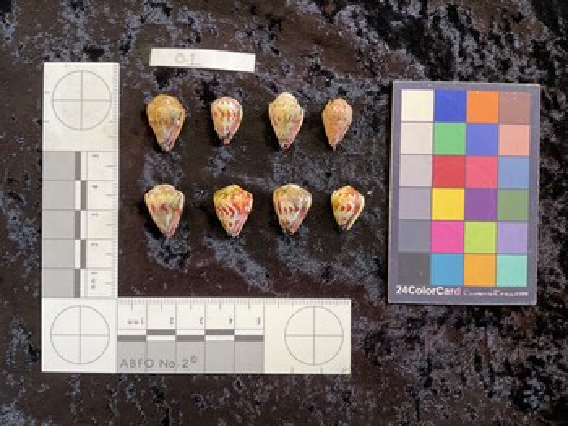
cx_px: 284
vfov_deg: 48.3
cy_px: 213
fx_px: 476
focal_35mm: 29
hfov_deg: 61.6
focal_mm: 3
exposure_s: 1/60
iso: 50
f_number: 1.8
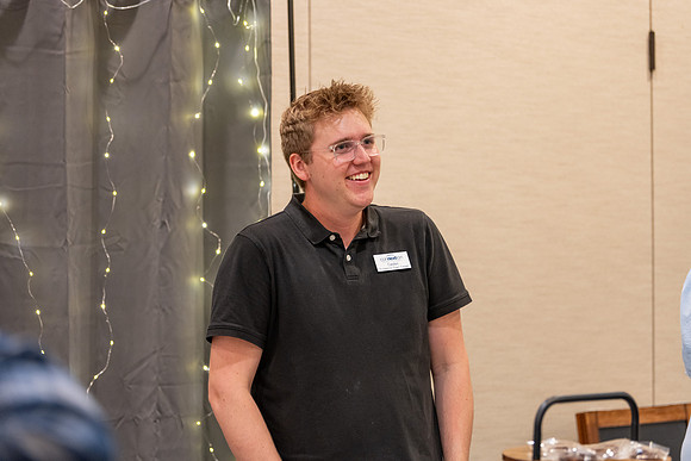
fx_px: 2227
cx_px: 346
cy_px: 230
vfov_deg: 11.8
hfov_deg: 17.6
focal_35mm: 116
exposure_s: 1/125
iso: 800
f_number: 2.8
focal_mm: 116
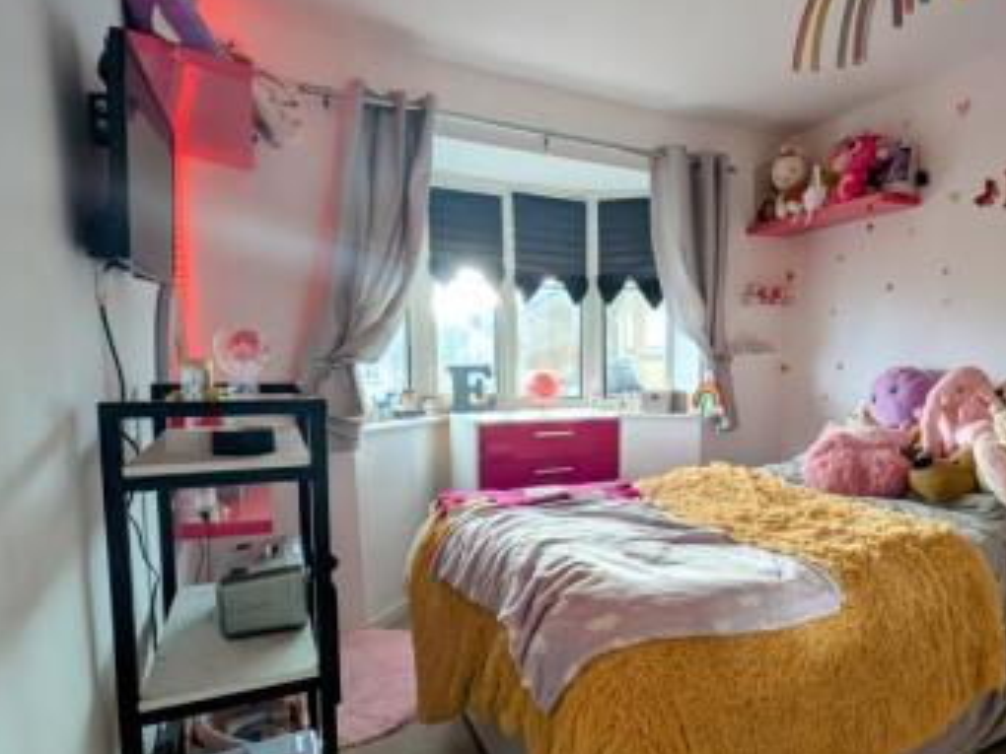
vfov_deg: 56.6
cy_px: 424
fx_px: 697
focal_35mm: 24
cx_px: 695
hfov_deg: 68.9
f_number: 2.2
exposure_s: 1/50
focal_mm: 1.83
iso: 64
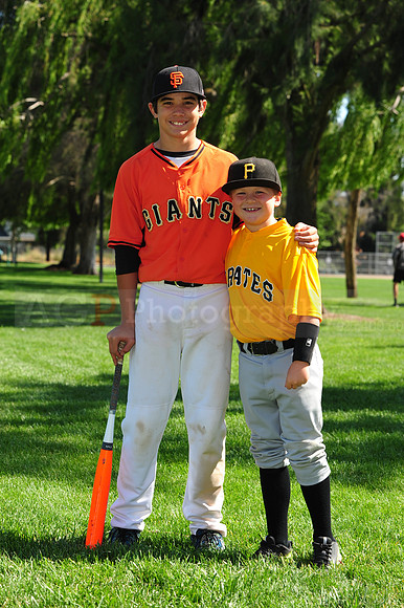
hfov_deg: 14.8
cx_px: 202
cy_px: 304
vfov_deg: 22.2
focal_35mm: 92
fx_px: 1550
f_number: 7.1
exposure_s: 1/320
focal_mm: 92
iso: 200
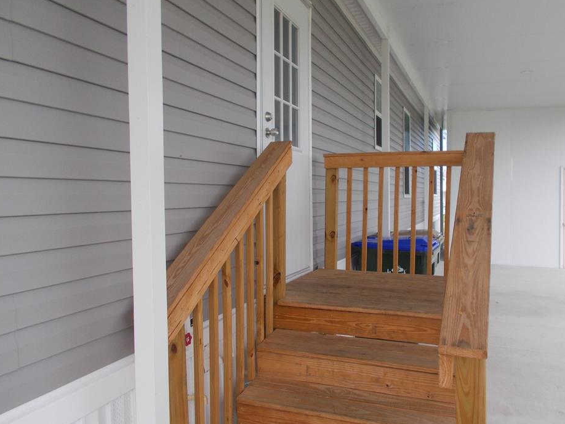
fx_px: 473
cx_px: 289
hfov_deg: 61.6
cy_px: 210
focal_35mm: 29
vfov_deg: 48.2
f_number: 3.2
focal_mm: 4.6
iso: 80
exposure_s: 1/250
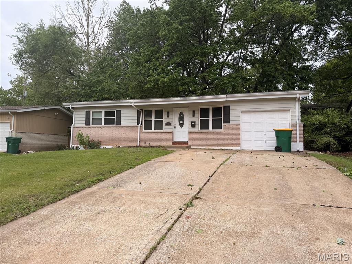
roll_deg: -0.4
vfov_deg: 56.8
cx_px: 176
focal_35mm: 24
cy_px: 132
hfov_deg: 71.6
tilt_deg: +3.2
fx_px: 244
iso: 80
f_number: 1.78
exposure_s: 1/2445
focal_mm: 6.76
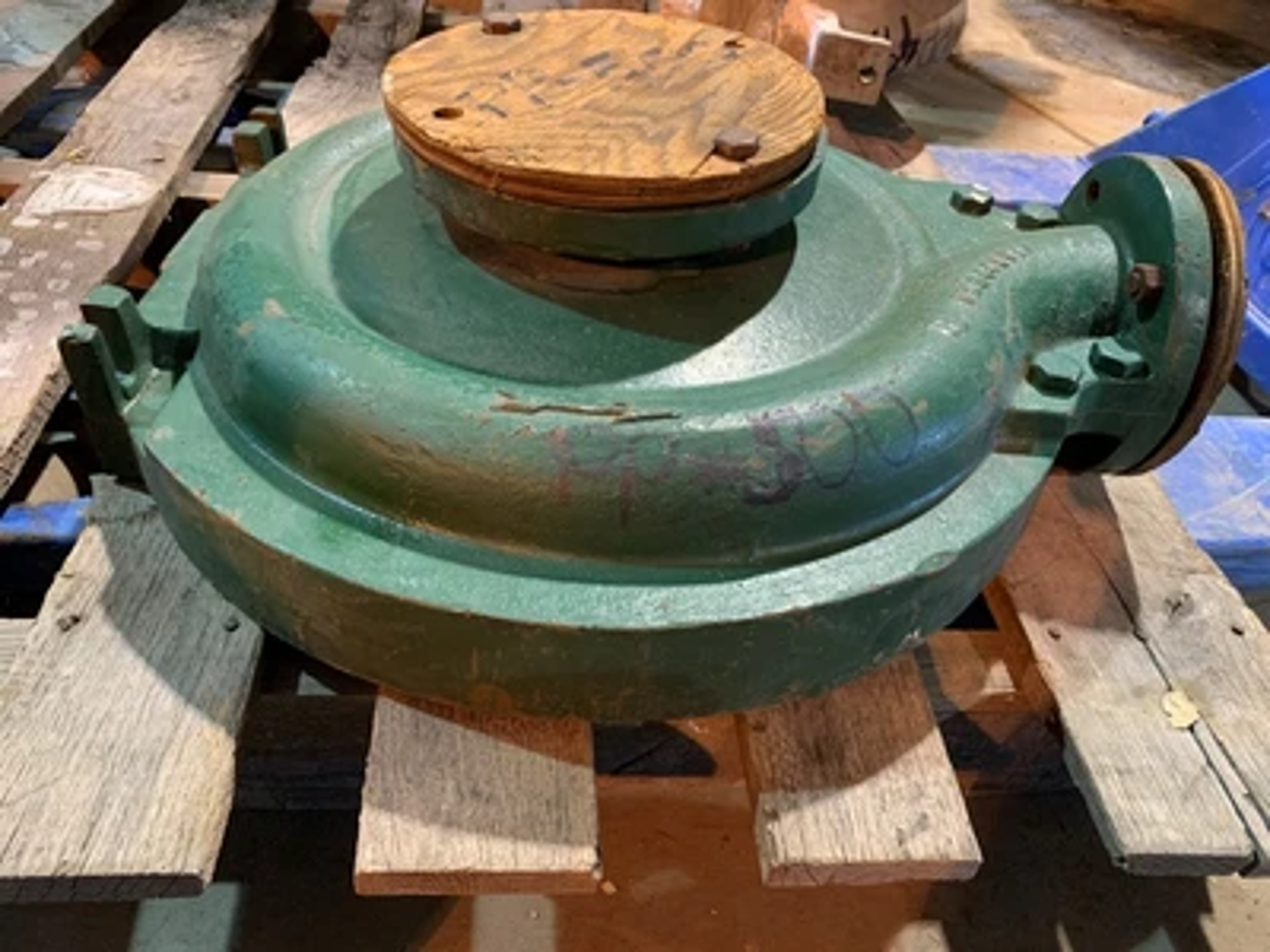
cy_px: 476
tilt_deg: -40.3
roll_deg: -10.2
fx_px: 954
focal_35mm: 26
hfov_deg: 67.3
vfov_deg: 53.1
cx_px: 635
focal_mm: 4.25
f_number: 1.8
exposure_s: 1/60
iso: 250
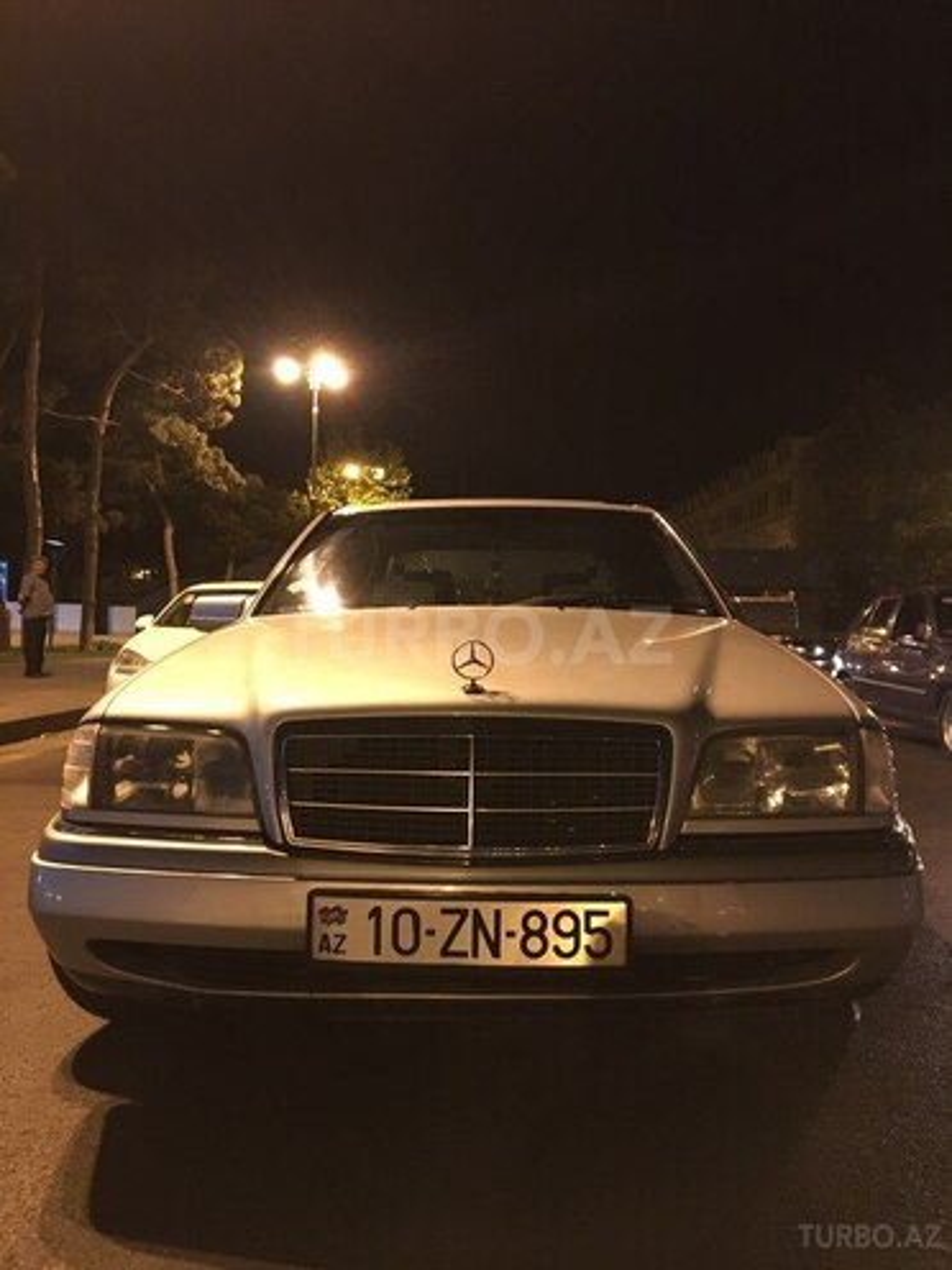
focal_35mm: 29
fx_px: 1063
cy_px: 635
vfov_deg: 61.7
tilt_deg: -1.6
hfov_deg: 48.2
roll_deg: -2.3
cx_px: 476
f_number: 2.2
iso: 200
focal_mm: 4.15
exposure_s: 1/20
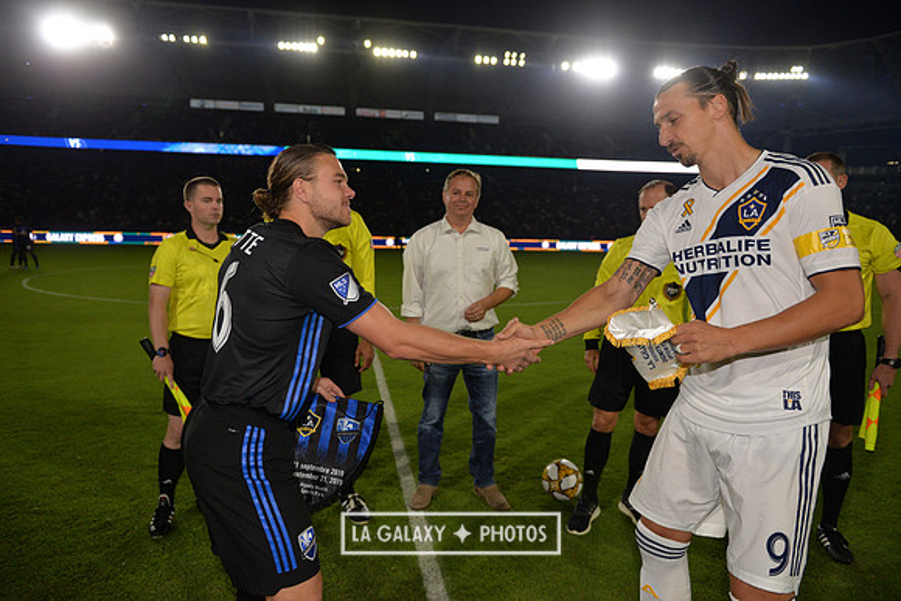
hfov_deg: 73.7
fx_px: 601
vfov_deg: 53.2
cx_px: 450
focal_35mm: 24
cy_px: 300
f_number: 2.8
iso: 1400
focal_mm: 24
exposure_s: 1/2000
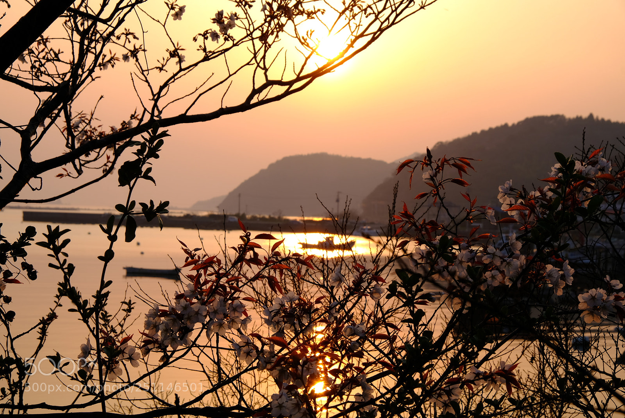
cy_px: 209
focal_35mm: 83
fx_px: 1442
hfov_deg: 24.5
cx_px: 312
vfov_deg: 16.5
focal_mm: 55
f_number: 13
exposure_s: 1/56
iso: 100
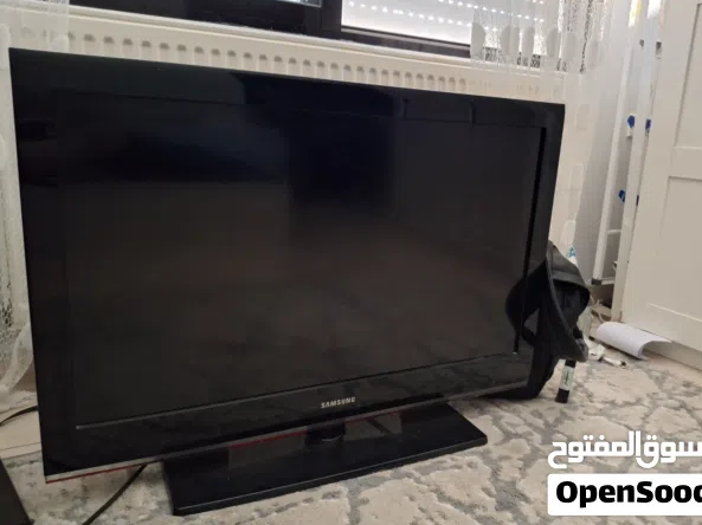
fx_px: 547
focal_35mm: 27
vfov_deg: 51.3
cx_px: 369
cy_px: 260
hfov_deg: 65.3
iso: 1600
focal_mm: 4.69
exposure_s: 1/20
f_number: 1.8
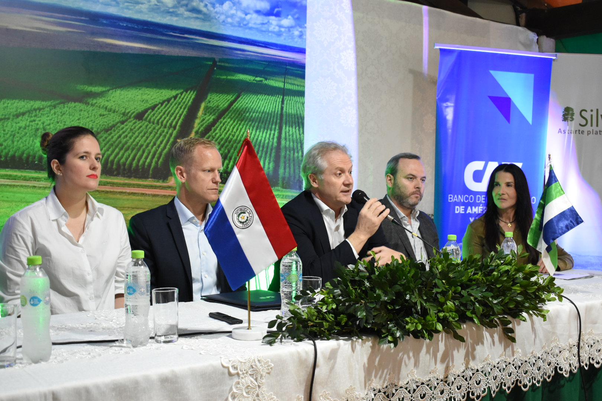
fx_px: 752
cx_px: 301
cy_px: 200
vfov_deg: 29.9
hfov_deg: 43.6
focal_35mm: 45
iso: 1600
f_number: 5
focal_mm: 30
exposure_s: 1/13
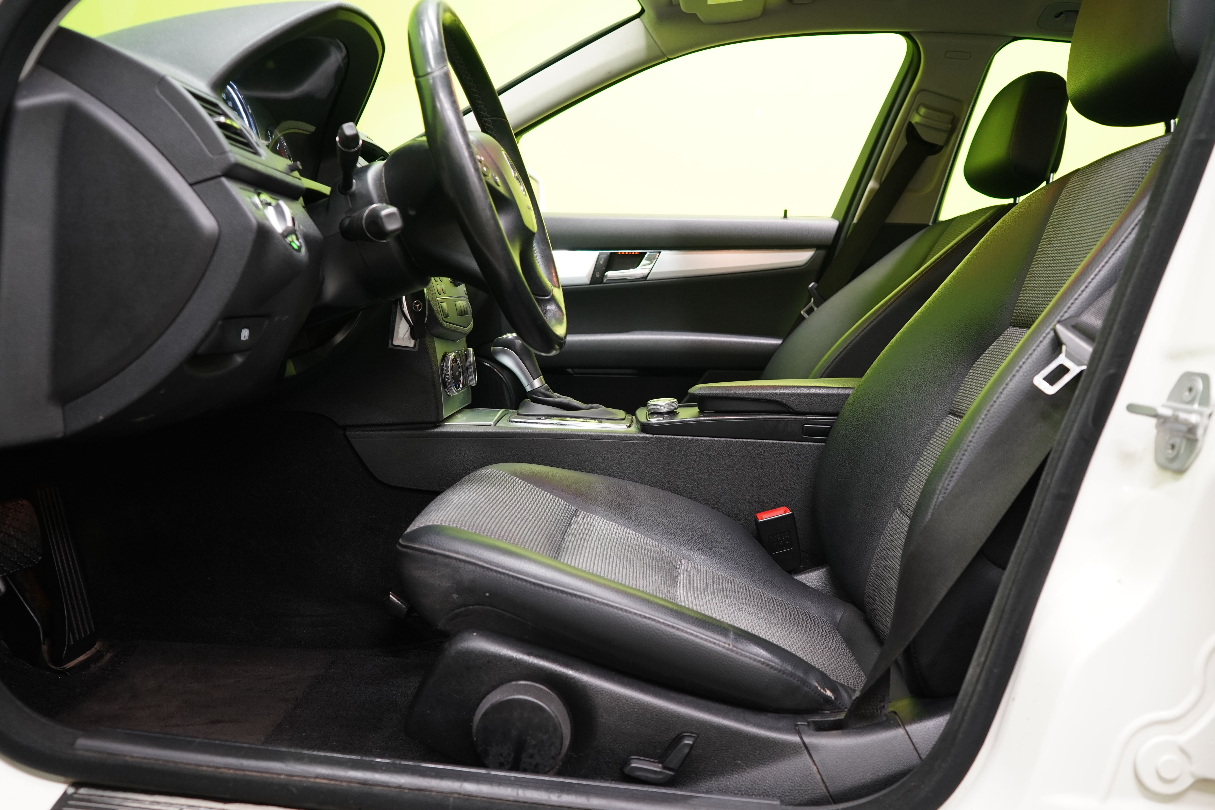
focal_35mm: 30
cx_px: 608
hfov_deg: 61.9
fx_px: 1012
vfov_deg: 43.6
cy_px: 405
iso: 1250
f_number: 5
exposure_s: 1/20
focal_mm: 30
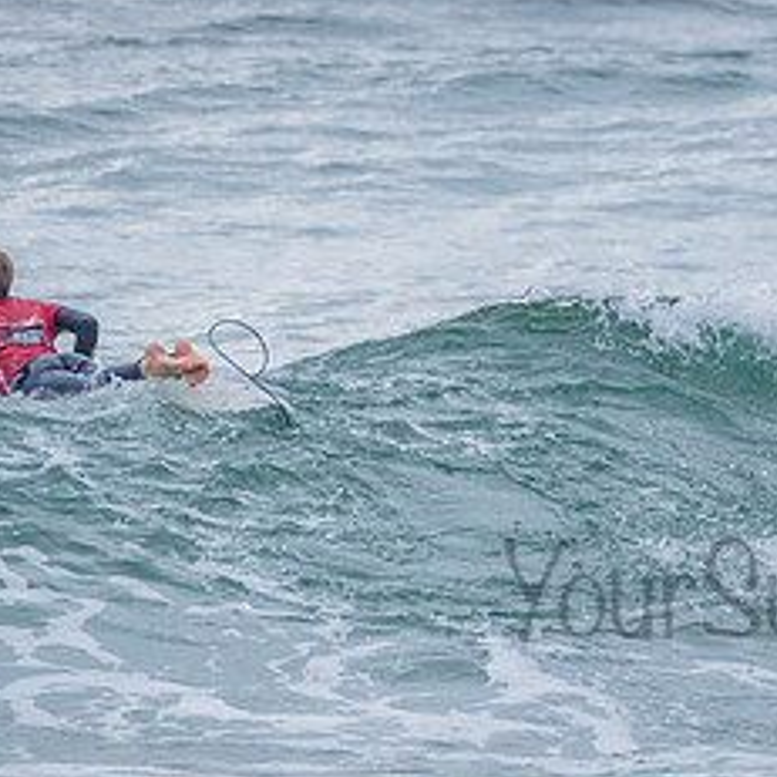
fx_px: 33191
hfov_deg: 1.3
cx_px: 1072
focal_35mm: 1307
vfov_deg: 1.3
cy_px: 450
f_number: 5.6
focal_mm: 500
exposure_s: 1/2000
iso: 900
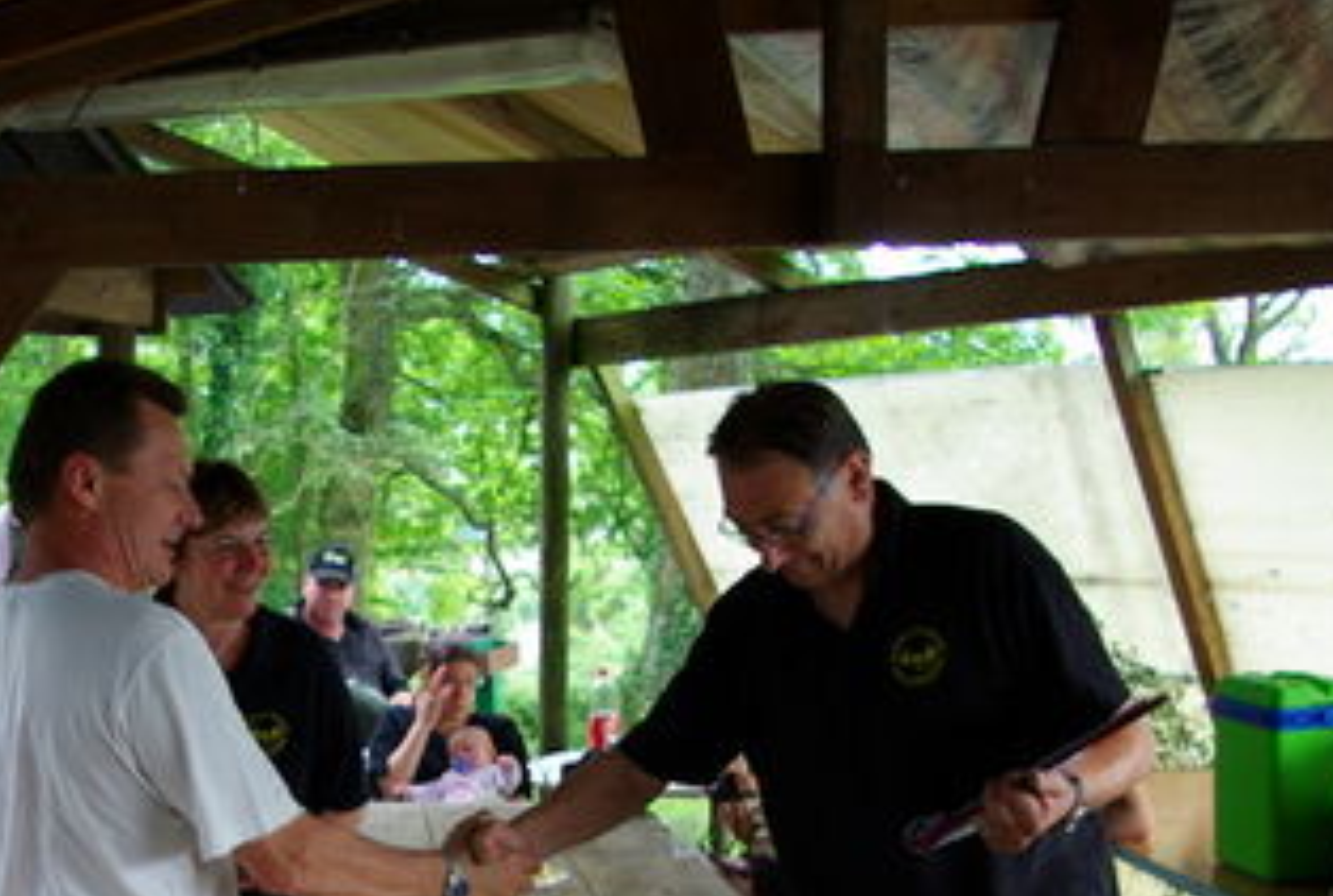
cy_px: 800
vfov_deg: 24.1
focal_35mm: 55
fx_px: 2041
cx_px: 306
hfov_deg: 35.2
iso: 125
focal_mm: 18
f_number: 3.5
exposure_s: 1/30
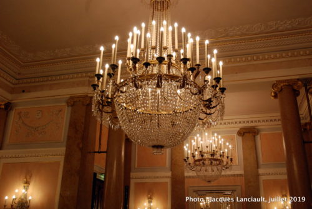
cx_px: 156
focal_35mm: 36
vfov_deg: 37.0
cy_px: 104
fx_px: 312
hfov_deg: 53.1
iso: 1000
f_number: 6.3
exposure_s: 1/160
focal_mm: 24
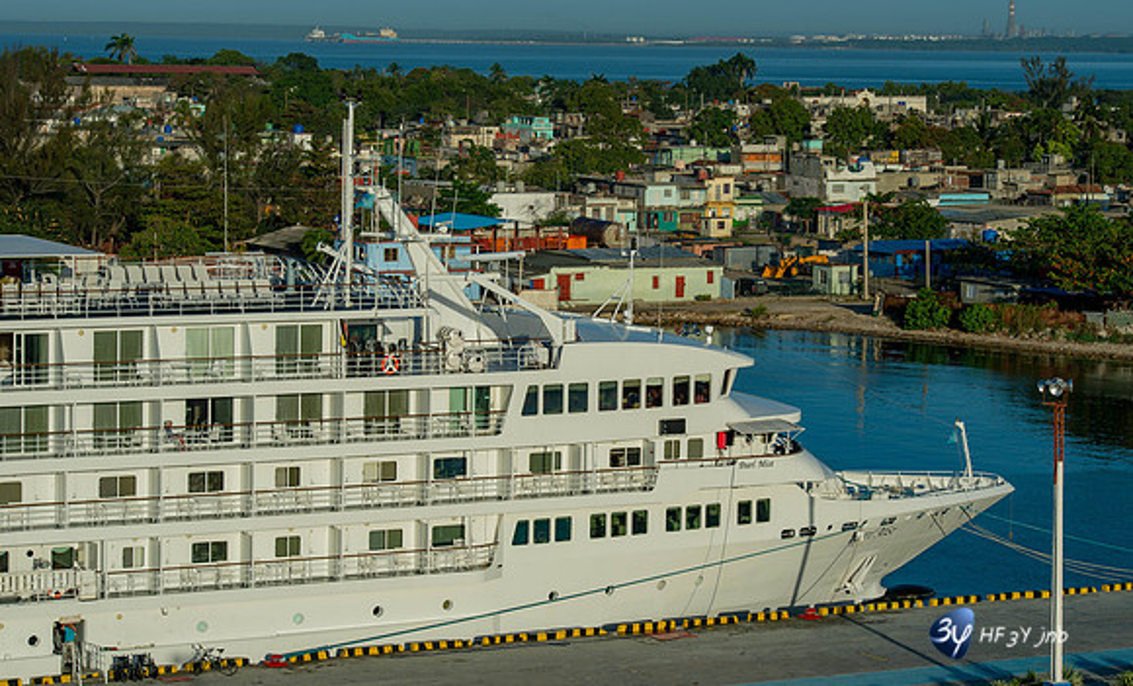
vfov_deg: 12.3
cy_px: 334
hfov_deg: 20.2
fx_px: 3184
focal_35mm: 104
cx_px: 600
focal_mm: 95
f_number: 10
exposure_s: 1/400
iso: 100
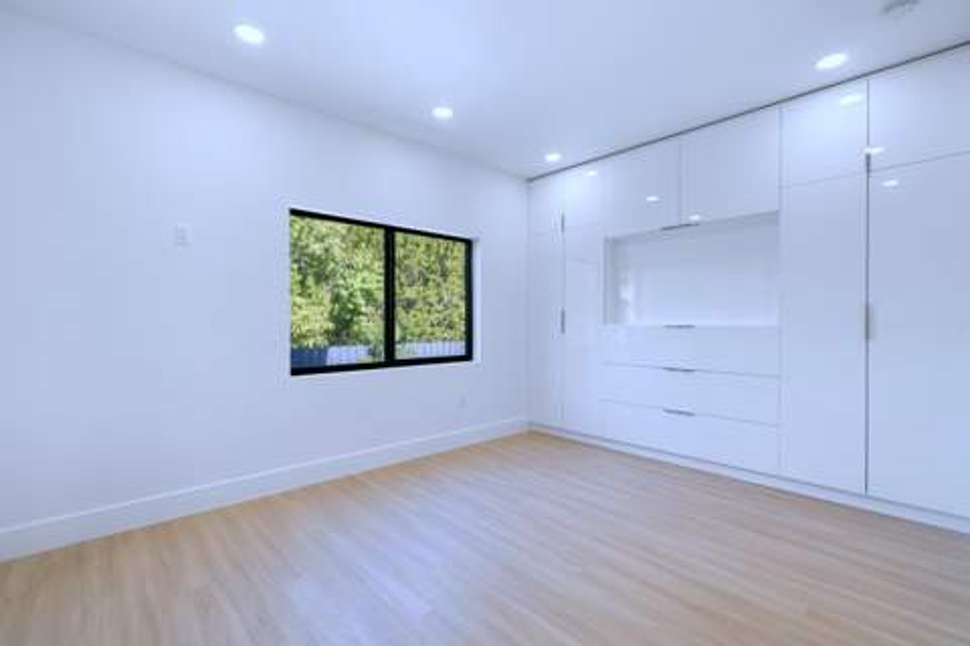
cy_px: 323
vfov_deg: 73.7
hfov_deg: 96.7
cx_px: 485
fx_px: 431
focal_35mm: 16
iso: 200
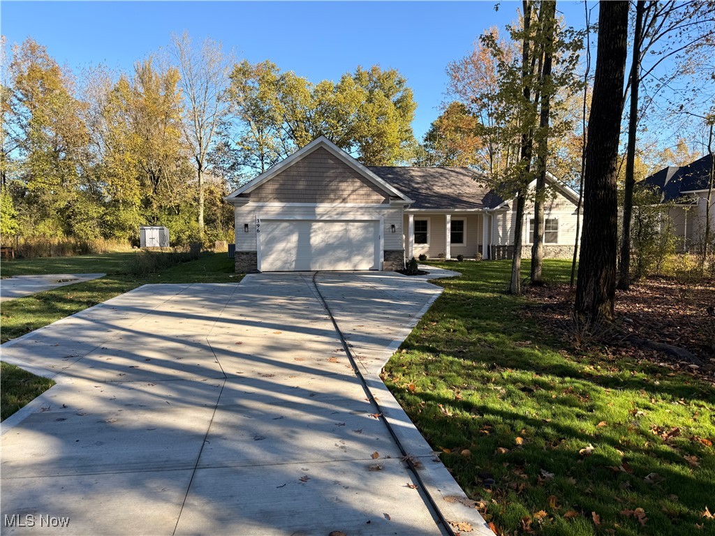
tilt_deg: -2.6
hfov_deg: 71.6
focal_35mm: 24
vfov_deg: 56.8
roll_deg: +0.8
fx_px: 496
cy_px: 268
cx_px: 358
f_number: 1.78
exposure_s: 1/1410
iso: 80
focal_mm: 6.76
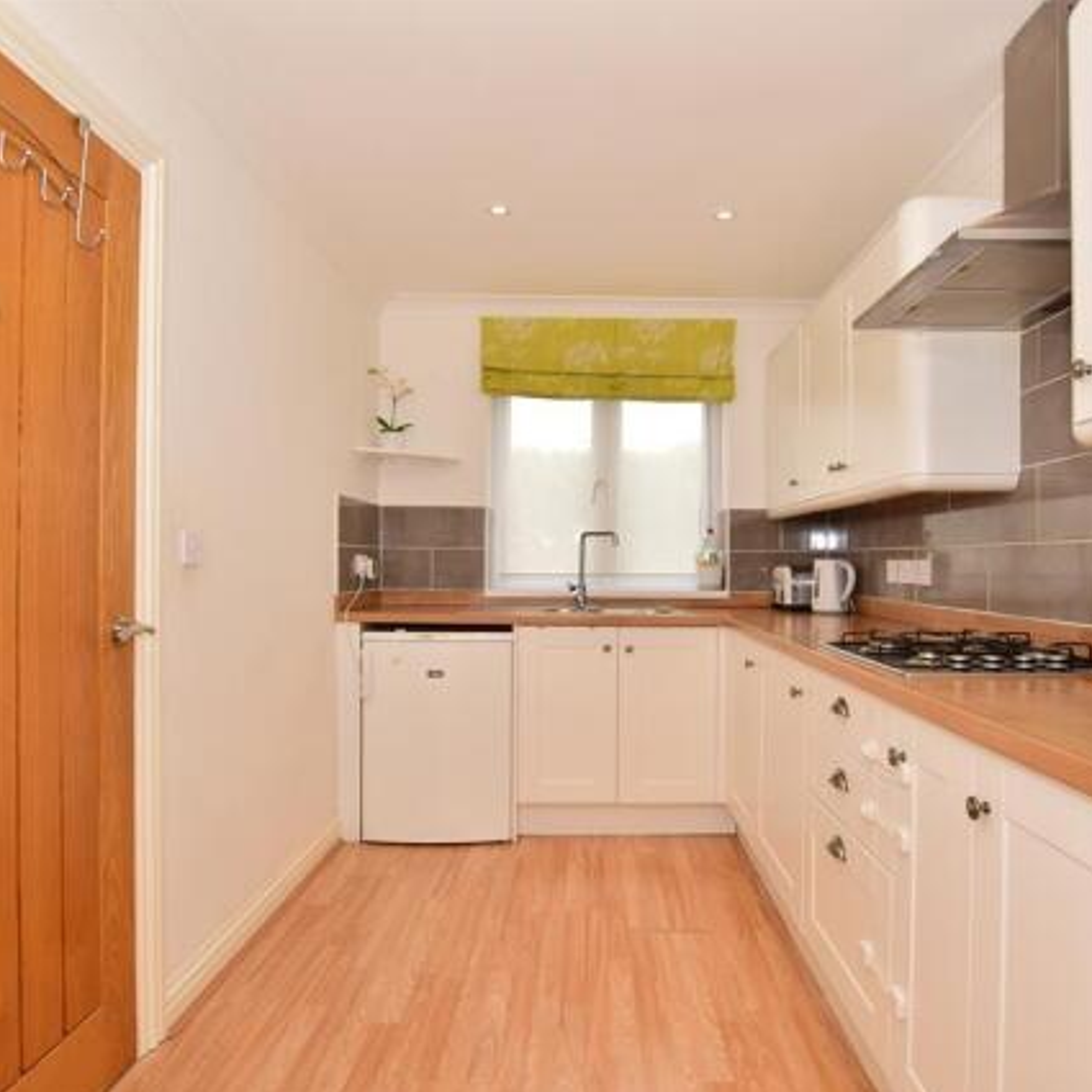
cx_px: 594
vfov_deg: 70.5
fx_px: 773
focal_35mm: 22
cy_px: 556
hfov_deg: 70.3
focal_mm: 11
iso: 200
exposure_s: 1/50
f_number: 9
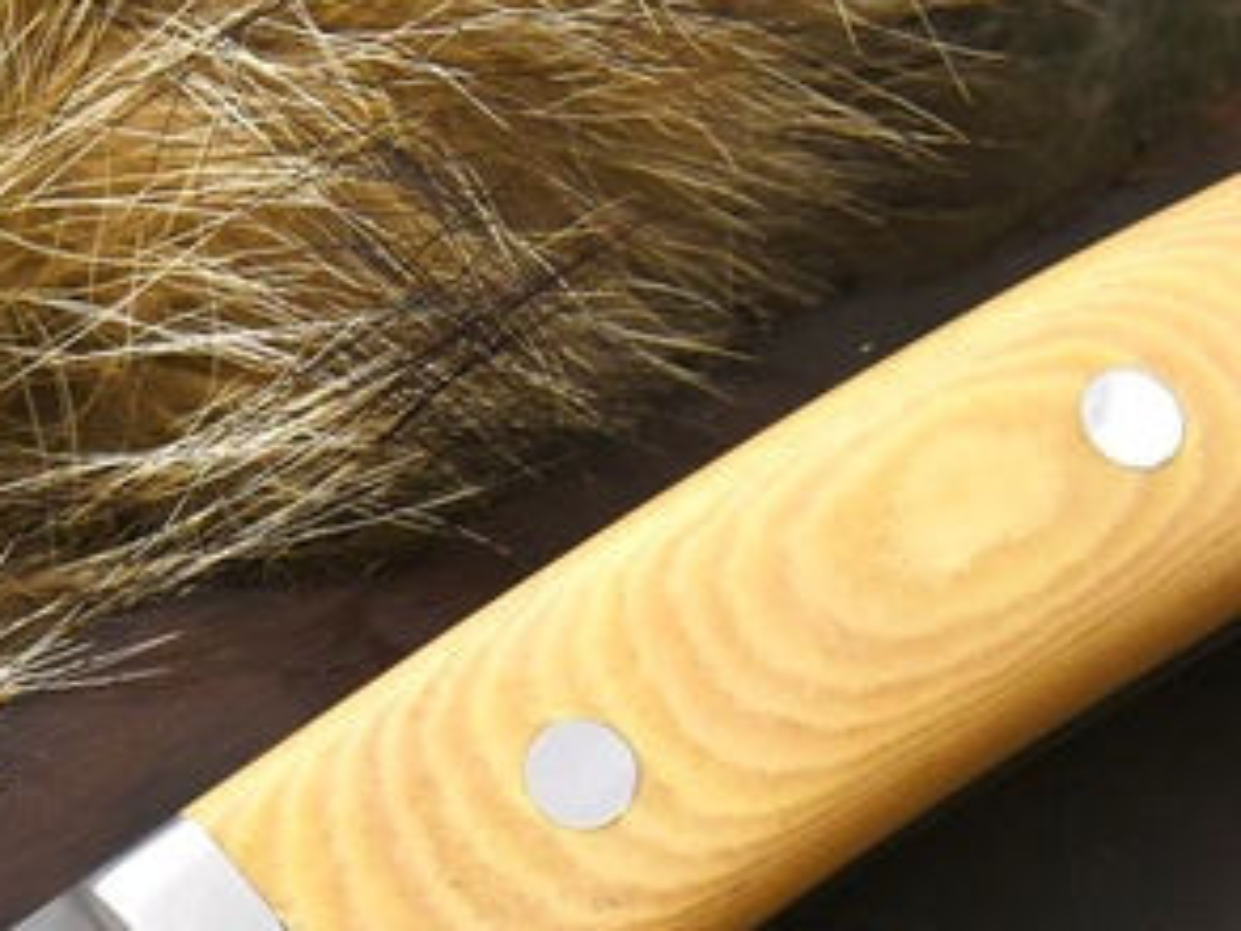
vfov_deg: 5.9
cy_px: 1185
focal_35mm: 251
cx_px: 95
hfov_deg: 7.9
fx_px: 9002
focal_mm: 85
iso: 1000
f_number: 13
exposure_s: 1/5
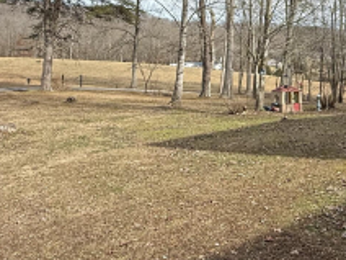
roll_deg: -1.7
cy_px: 39
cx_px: 268
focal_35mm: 44
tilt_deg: +1.2
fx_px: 440
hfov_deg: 41.4
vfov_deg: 31.7
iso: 50
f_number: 2.2
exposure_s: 1/1368
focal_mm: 2.22
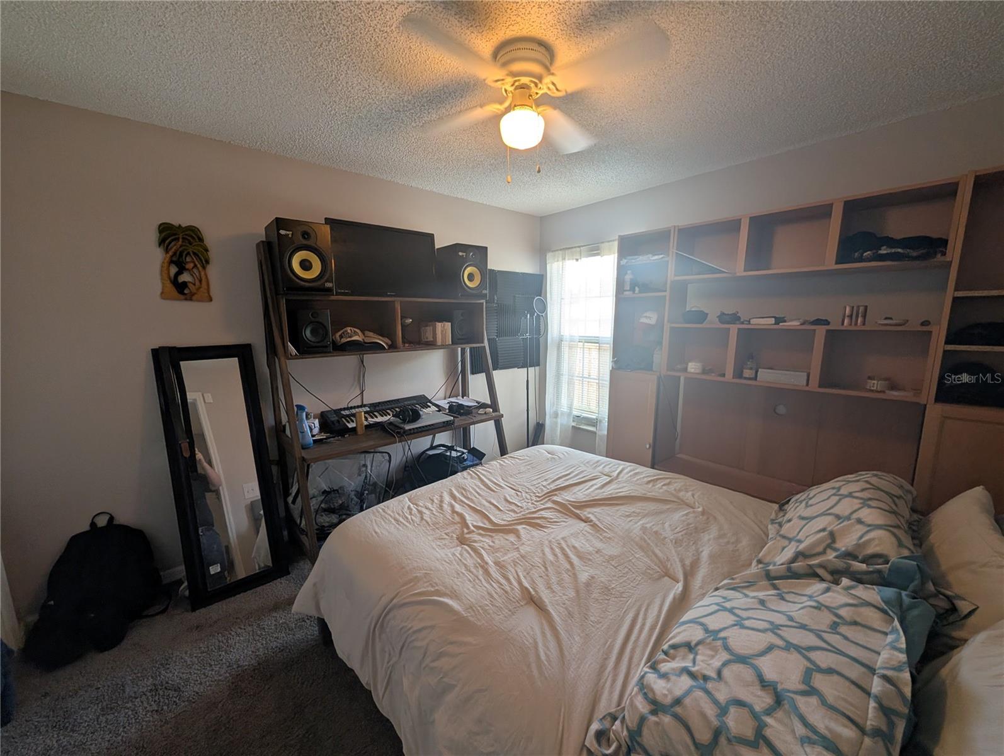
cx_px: 502
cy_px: 378
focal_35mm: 12
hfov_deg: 110.5
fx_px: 349
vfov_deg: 94.6
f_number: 1.7
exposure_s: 1/120
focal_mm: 2.02
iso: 83
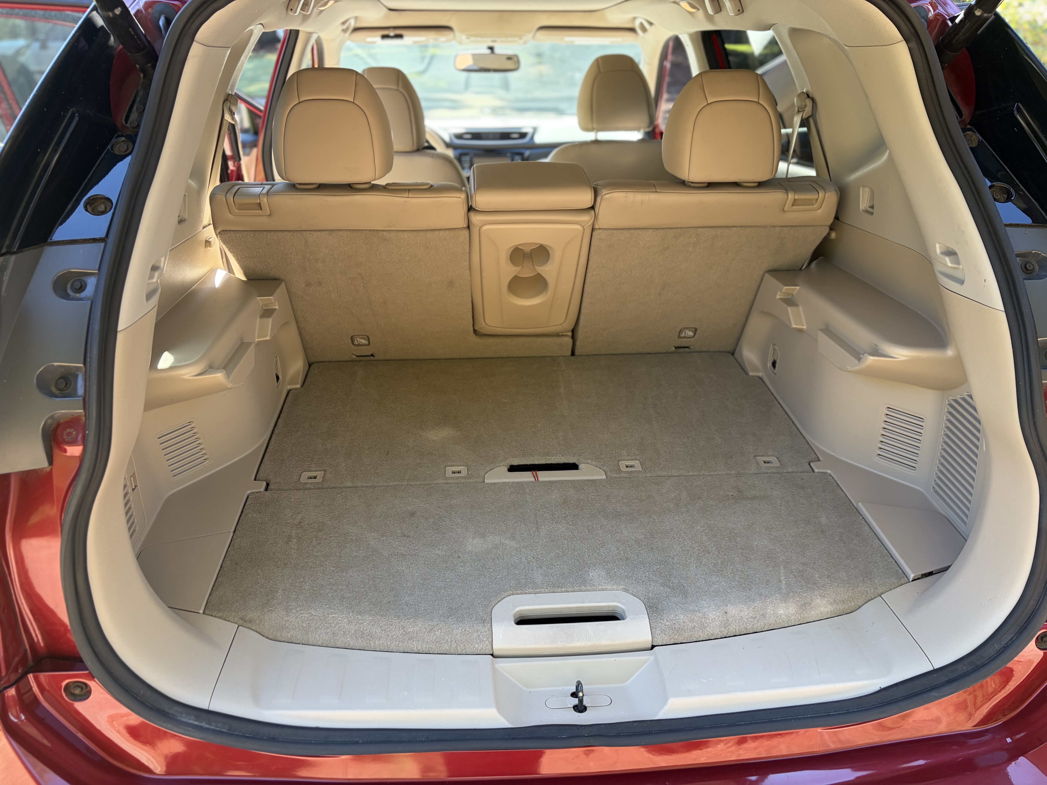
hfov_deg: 67.3
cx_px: 524
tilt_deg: -24.1
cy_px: 392
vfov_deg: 53.1
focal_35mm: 26
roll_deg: -1.4
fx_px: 786
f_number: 1.6
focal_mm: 5.96
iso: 100
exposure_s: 1/226
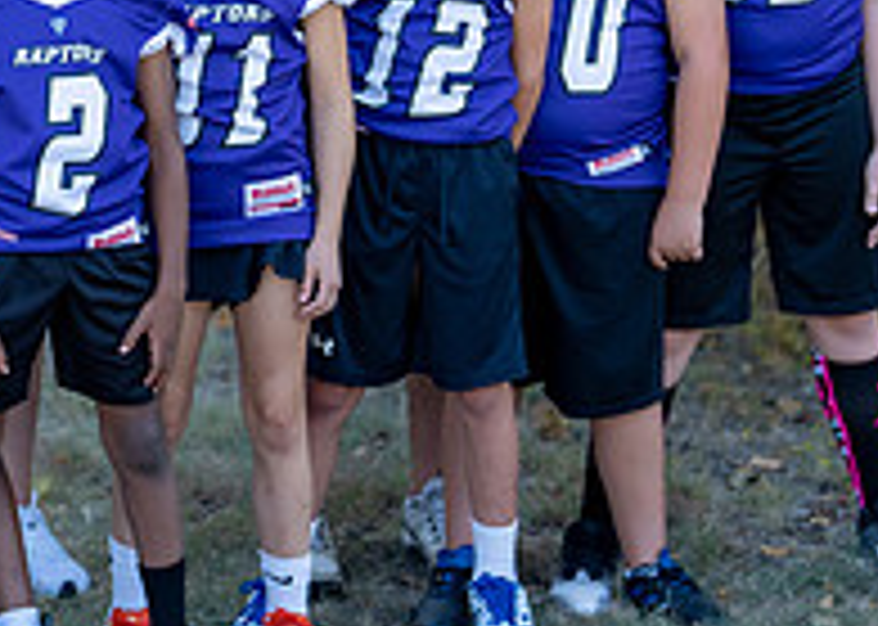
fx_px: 3887
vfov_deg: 9.2
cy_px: 99
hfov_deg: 12.8
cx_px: 86
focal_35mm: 156
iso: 100
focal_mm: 50
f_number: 1.6
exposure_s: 1/1000
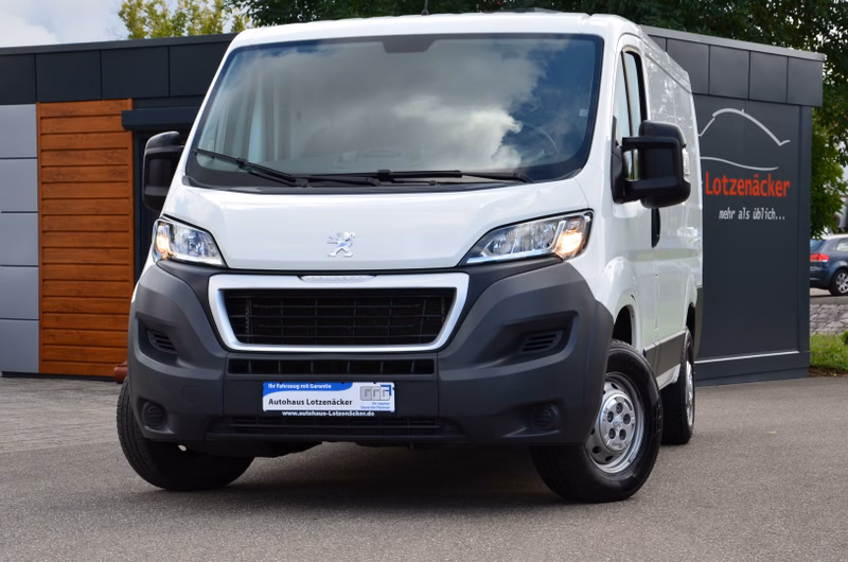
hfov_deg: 26.0
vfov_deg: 17.4
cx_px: 424
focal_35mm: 78
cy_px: 281
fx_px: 1834
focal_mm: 52
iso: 200
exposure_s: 1/125
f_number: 11
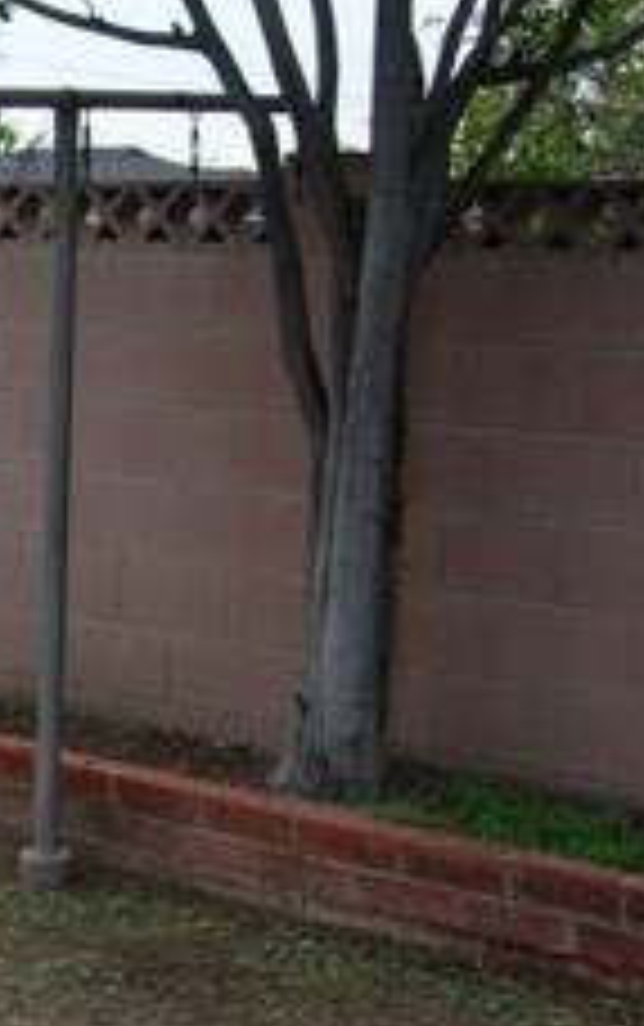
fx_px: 3165
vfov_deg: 18.4
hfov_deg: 10.7
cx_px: -635
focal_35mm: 113
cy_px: 675
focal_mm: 7.8
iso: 64
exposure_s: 1/443
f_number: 2.8
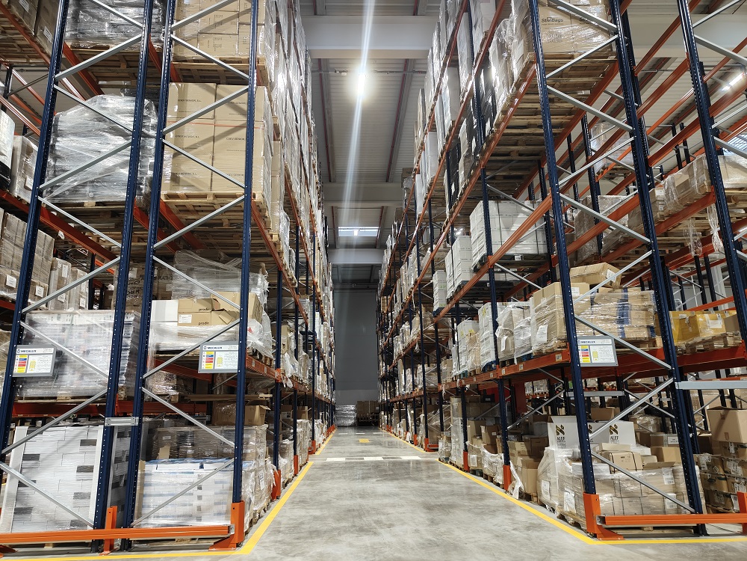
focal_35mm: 24
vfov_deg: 56.8
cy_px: 280
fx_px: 518
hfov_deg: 71.6
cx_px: 374
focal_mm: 5.59
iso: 200
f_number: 1.8
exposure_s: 1/50
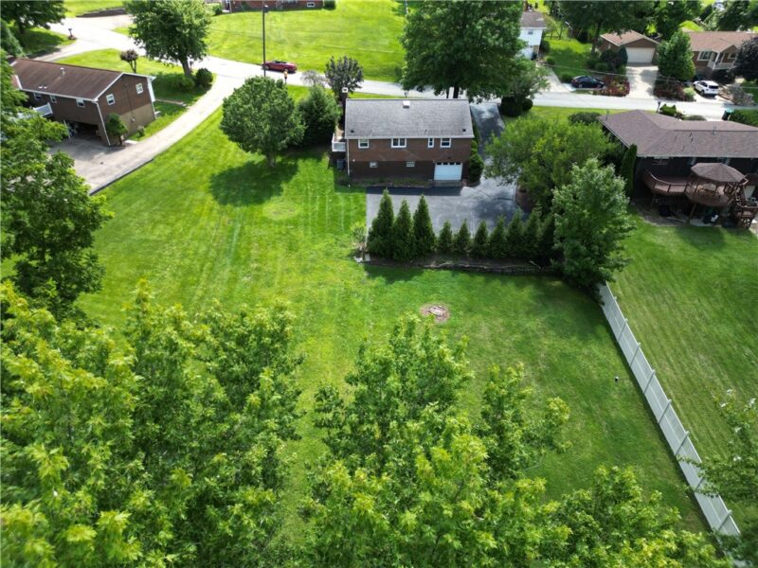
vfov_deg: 56.8
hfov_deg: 71.6
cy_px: 284
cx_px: 379
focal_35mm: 24
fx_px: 526
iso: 100
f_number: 1.7
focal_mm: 6.72
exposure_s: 1/725
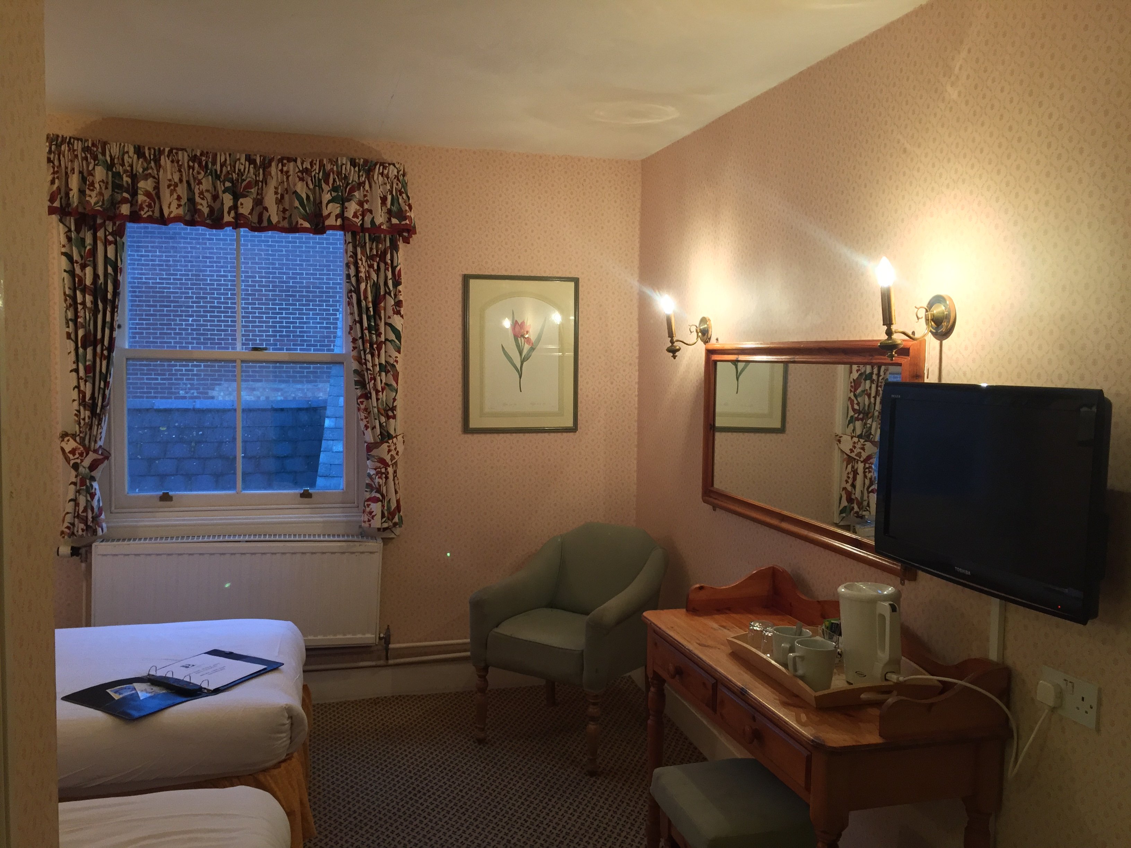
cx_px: 566
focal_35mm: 29
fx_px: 948
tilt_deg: -3.8
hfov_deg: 61.7
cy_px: 424
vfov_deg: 48.2
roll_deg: -1.3
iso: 200
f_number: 2.2
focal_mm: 4.15
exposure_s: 1/33
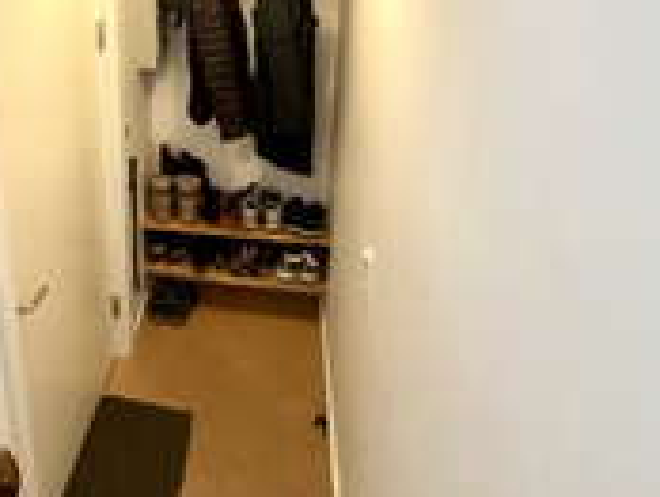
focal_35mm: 30
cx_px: 135
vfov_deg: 43.7
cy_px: 72
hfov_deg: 55.8
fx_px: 573
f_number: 2.2
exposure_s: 1/50
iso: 400
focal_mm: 2.22
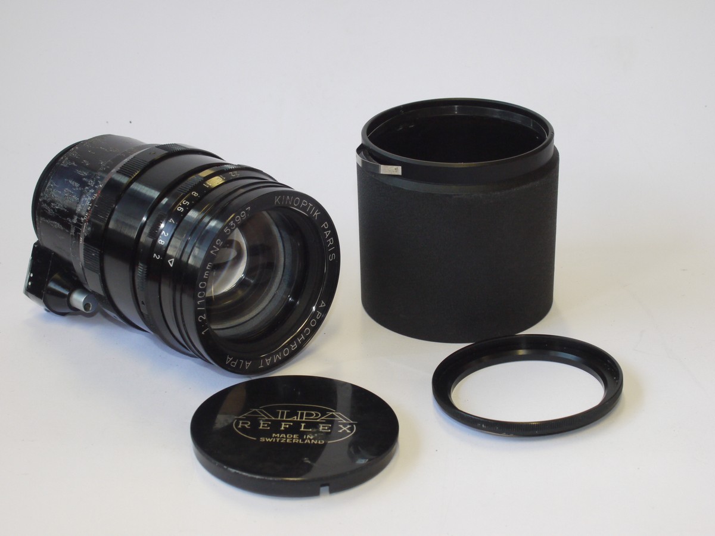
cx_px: 358
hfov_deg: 32.2
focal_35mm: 60
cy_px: 268
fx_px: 1239
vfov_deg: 24.4
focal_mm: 30
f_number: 10
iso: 800
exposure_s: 1/60
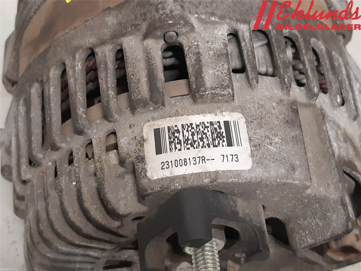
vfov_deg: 53.1
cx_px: 180
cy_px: 136
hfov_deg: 67.3
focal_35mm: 26
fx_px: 271
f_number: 1.7
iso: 200
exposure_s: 1/33
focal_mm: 3.93
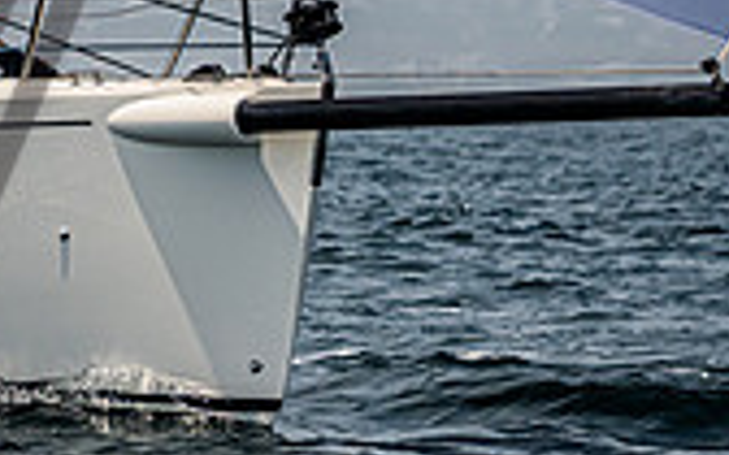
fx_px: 10530
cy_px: -45
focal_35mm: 530
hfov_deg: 3.9
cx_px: -442
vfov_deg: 2.5
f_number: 6.3
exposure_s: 1/6400
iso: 400
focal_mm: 150
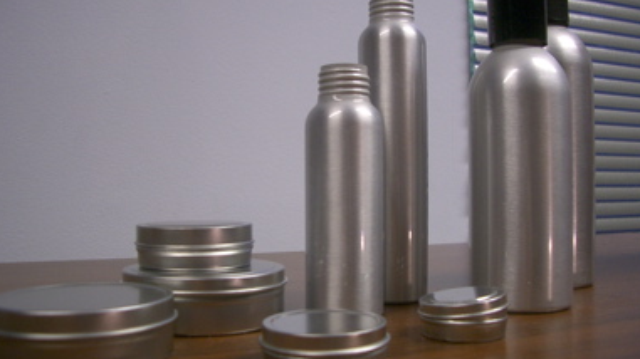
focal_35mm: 40
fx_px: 679
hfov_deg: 50.5
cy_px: 181
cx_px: 326
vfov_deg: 29.7
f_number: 2.6
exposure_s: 1/25
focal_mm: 5.8
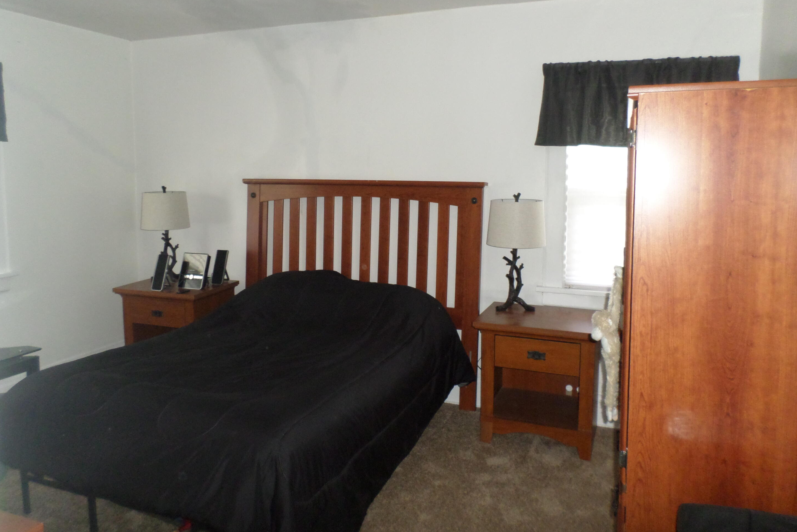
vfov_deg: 47.9
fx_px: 598
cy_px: 239
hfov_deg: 67.4
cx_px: 390
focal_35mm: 27
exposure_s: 1/30
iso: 240
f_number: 2.5
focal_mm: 4.5
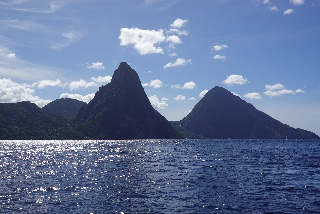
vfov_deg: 29.9
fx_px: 400
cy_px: 107
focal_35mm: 45
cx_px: 160
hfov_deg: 43.6
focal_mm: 16.54
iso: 100
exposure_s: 1/1000
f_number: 6.3
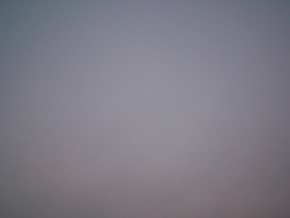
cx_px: 145
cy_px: 109
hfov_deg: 51.4
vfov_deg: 39.7
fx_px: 302
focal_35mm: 36
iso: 140
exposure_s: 1/45.4
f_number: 4.5
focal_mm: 5.9
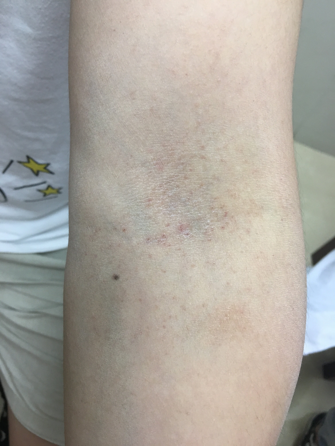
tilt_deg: -58.2
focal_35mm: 29
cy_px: 223
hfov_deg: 48.2
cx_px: 168
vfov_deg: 61.7
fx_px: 374
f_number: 2.2
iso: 50
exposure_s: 1/17
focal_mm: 4.15
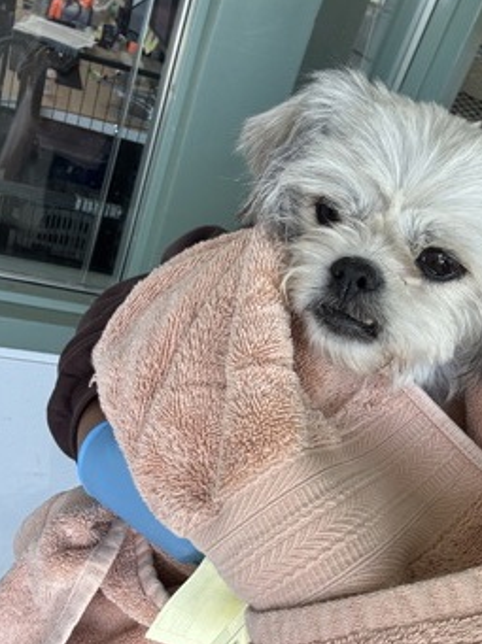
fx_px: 688
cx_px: 279
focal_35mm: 37
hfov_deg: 38.5
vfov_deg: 50.1
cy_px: 361
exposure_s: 1/121
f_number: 1.9
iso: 50
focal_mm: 2.69
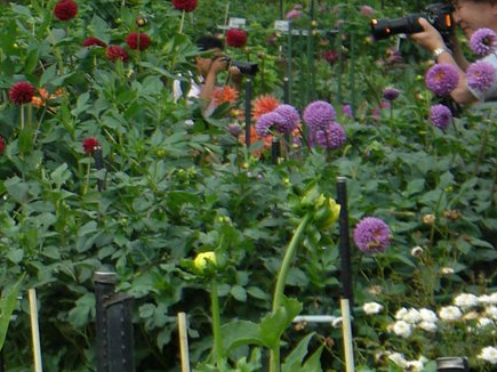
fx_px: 4837
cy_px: 201
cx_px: -81
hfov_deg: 5.9
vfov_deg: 4.4
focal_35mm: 337
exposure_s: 1/160
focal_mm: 23.6
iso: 50
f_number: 4.4
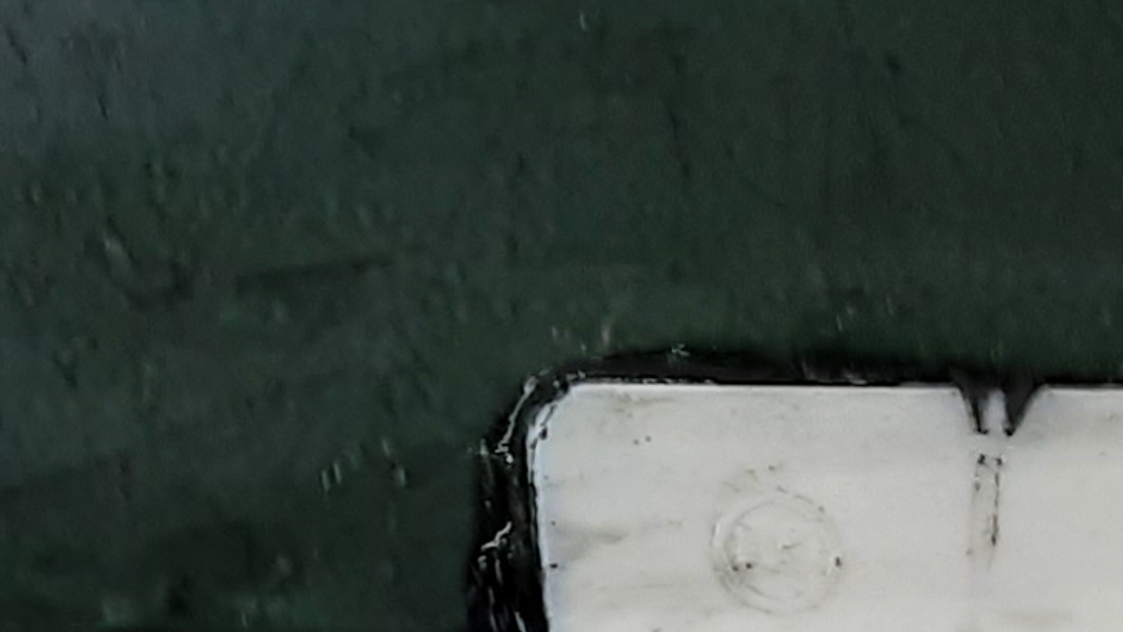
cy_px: 176
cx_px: -275
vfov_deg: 9.2
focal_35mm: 132
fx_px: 3931
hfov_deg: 15.6
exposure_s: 1/50
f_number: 1.9
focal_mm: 2.91
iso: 125
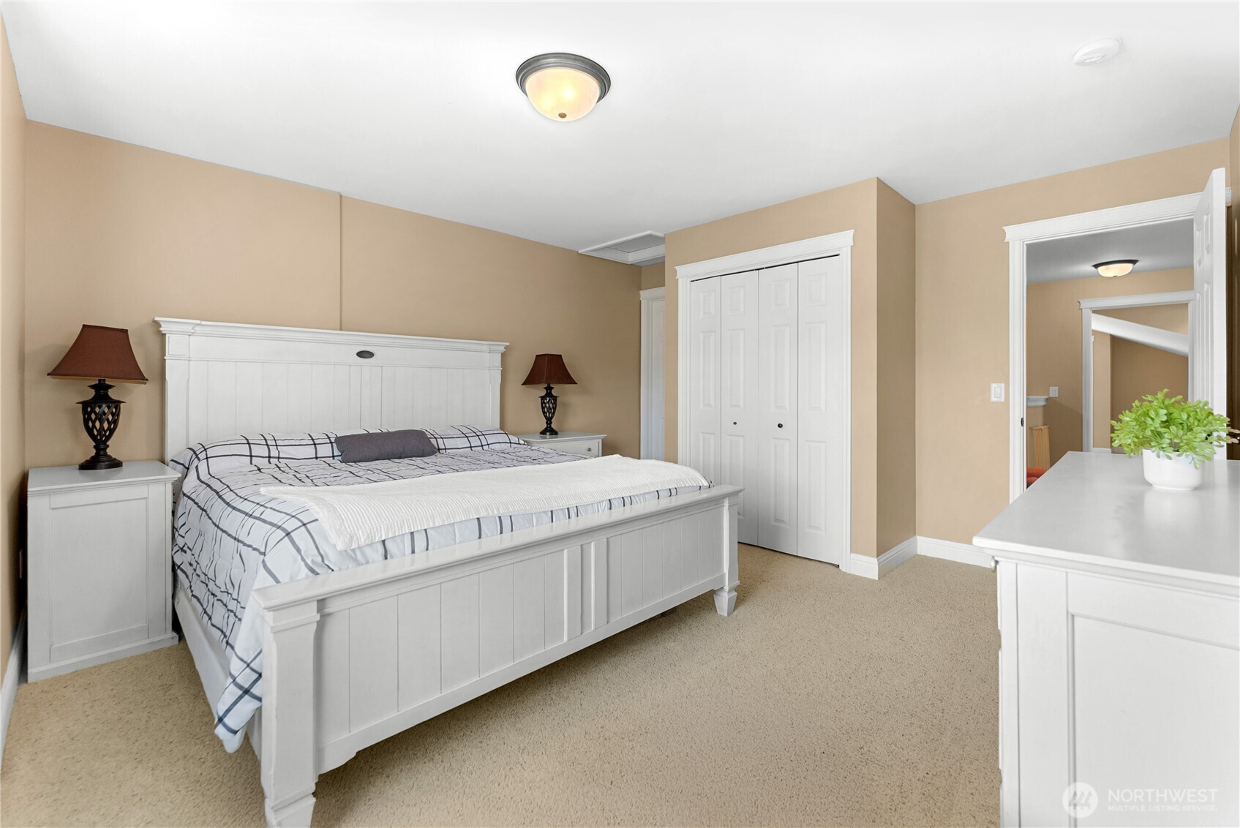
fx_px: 517
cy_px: 414
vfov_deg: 77.4
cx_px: 620
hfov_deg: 100.4
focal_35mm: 15
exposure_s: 1/40
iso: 400
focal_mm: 15
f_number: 3.2
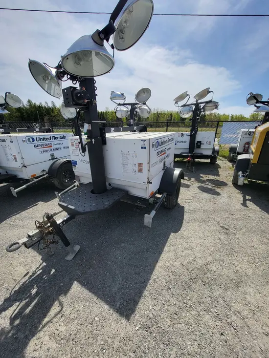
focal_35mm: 13
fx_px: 135
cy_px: 179
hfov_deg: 89.9
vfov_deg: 106.2
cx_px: 134
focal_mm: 1.74
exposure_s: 1/1384
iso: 32
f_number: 2.2
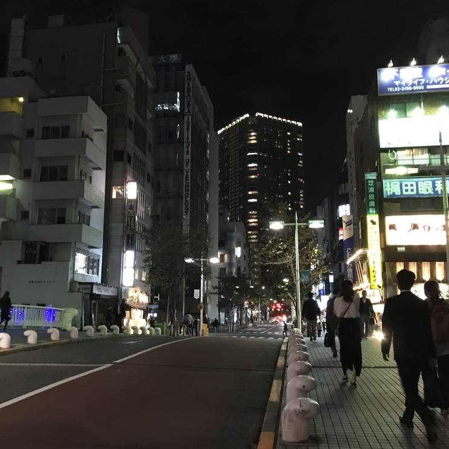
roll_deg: -0.4
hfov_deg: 48.4
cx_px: 198
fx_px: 499
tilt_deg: +11.8
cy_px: 228
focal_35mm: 34
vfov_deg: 48.4
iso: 100
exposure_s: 1/7
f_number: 1.8
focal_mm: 3.99
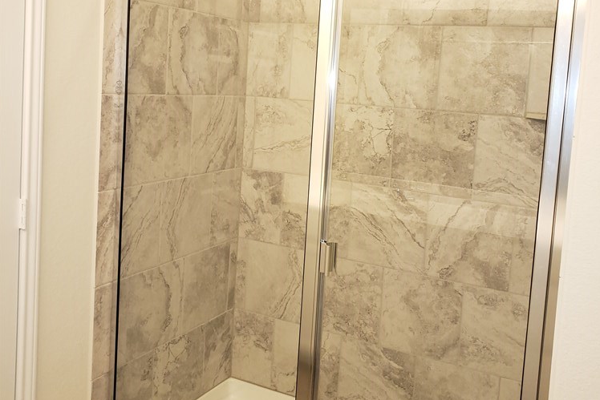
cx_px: 307
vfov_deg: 35.6
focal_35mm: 37
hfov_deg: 51.9
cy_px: 135
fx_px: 617
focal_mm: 4.3
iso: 125
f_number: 2.4
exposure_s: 1/24
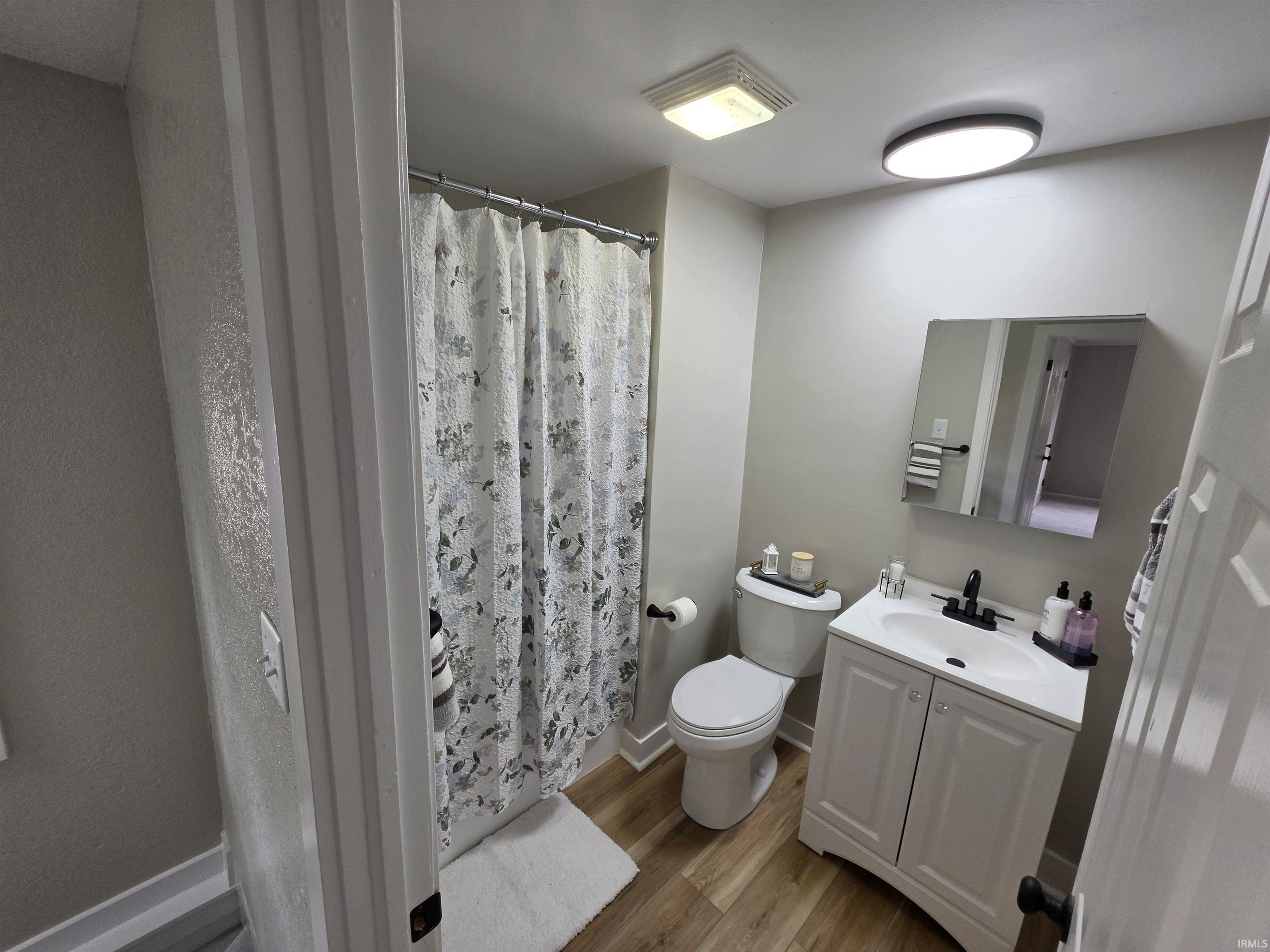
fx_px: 477
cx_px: 635
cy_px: 476
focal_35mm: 13
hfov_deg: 106.2
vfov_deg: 89.9
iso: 50
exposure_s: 1/120
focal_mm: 2.2
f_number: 1.9
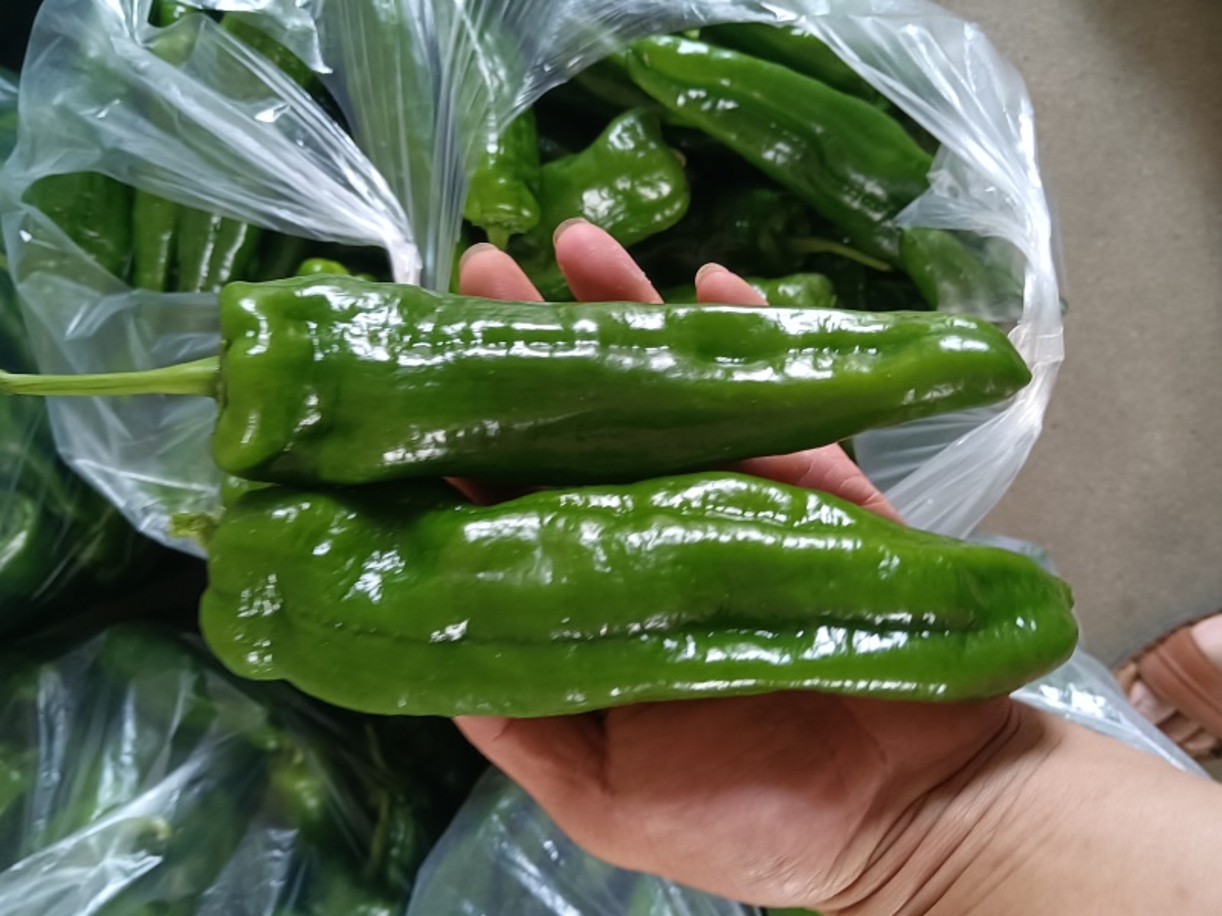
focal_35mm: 27
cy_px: 458
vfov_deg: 51.4
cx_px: 611
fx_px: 953
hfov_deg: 65.3
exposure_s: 1/33.3
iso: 954
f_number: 1.9
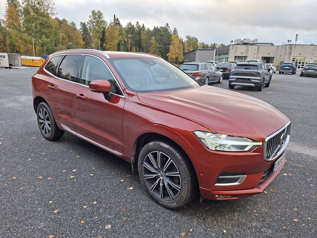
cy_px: 119
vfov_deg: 58.9
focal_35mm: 23
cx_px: 158
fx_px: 211
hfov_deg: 73.9
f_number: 1.8
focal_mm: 5.54
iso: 50
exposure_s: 1/125
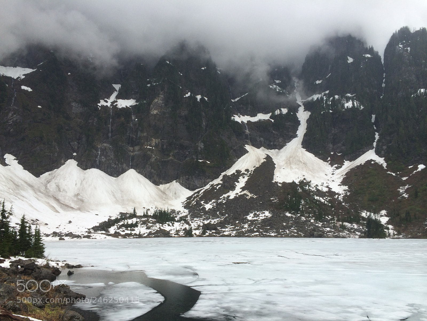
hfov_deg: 60.0
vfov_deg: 46.8
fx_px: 370
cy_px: 160
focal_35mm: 30
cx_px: 214
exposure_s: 1/488
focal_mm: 4.12
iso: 32
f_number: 2.2
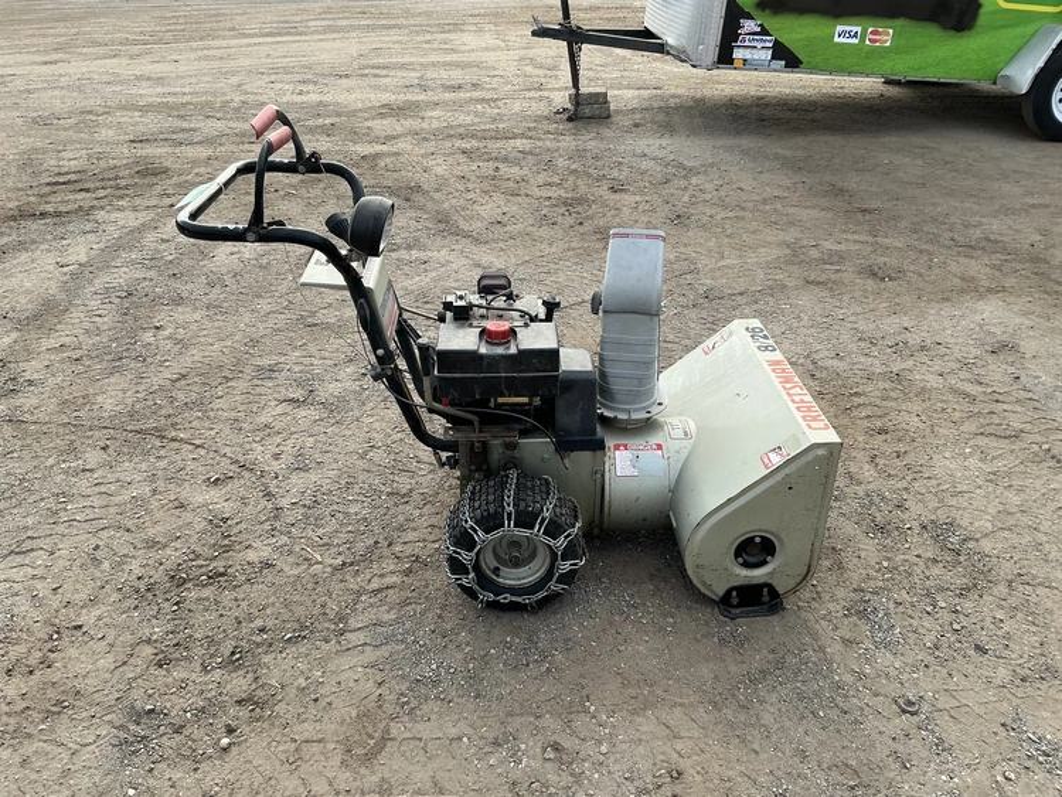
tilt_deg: -29.4
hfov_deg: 63.4
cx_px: 531
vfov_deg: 49.8
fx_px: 859
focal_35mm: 28
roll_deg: +1.9
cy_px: 398
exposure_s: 1/691
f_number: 1.8
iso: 25
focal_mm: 3
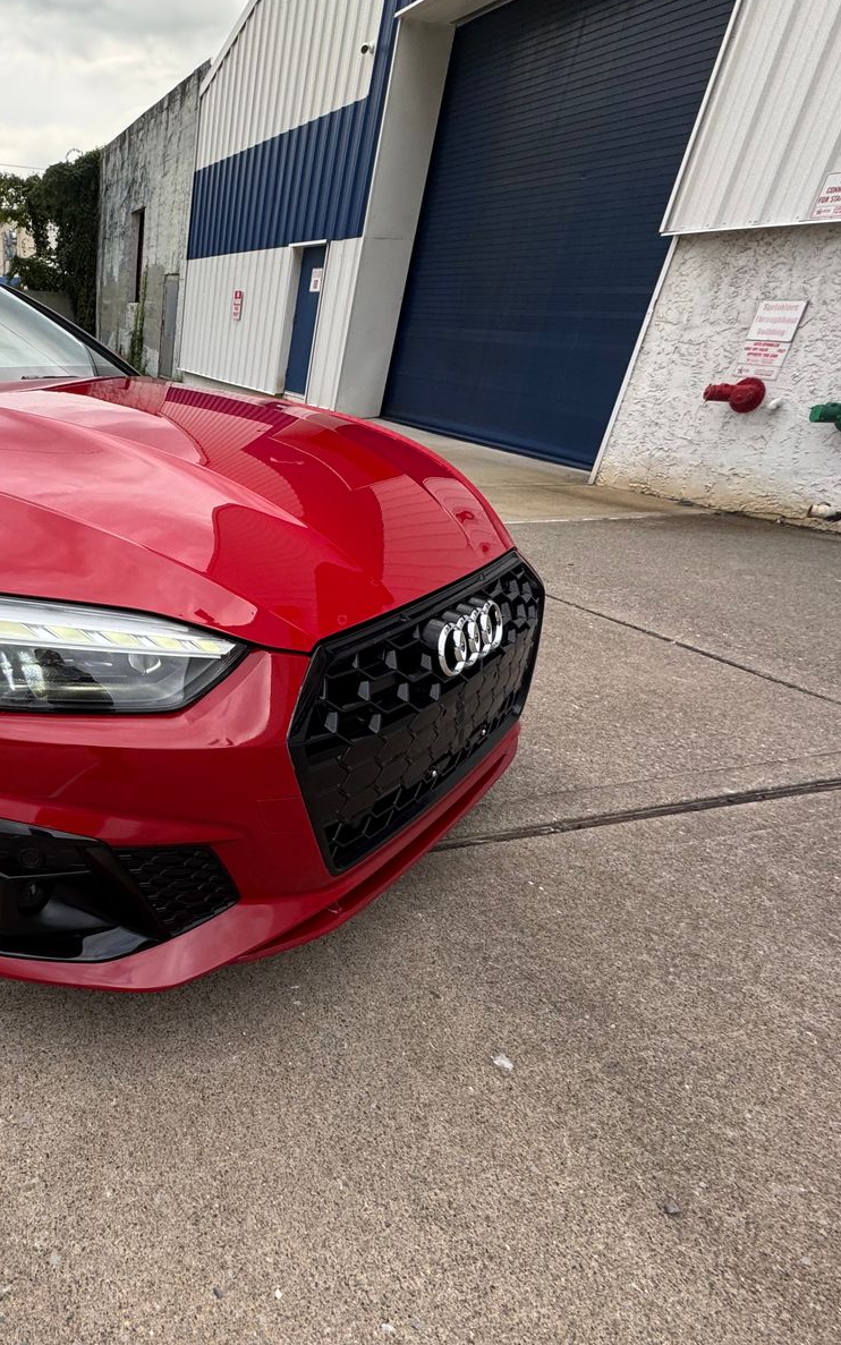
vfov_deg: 85.1
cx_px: 66
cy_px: 666
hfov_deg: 51.7
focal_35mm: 20
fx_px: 733
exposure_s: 1/108
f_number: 2.2
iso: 64
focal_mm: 2.22
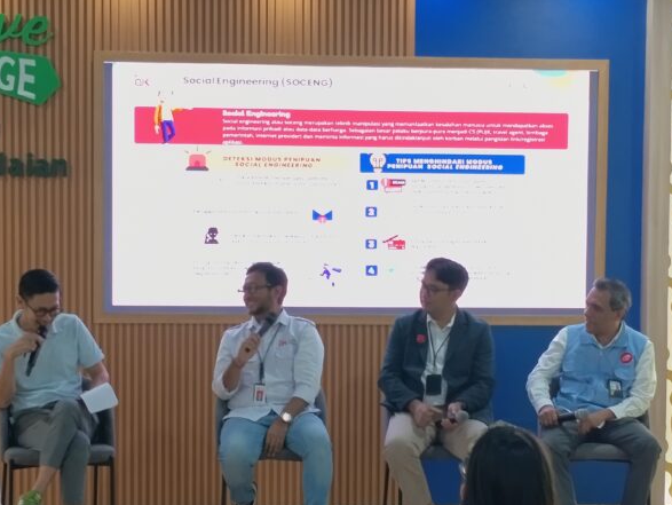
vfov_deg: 16.1
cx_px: 348
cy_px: 318
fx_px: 1787
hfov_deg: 21.3
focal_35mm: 92
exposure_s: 1/33.3
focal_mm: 5.27
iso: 460
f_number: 1.7
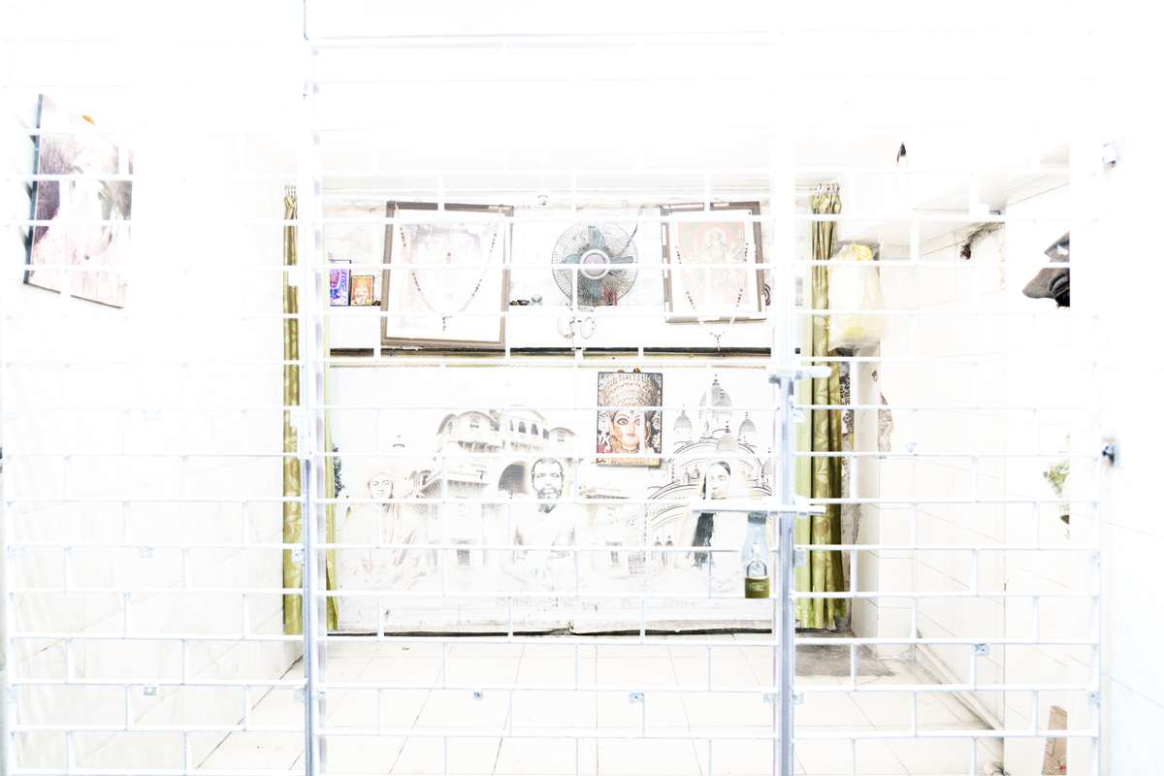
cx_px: 582
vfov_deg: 52.4
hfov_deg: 72.9
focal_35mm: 24
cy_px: 388
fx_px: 788
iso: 5000
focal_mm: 24
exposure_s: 1/60
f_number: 4
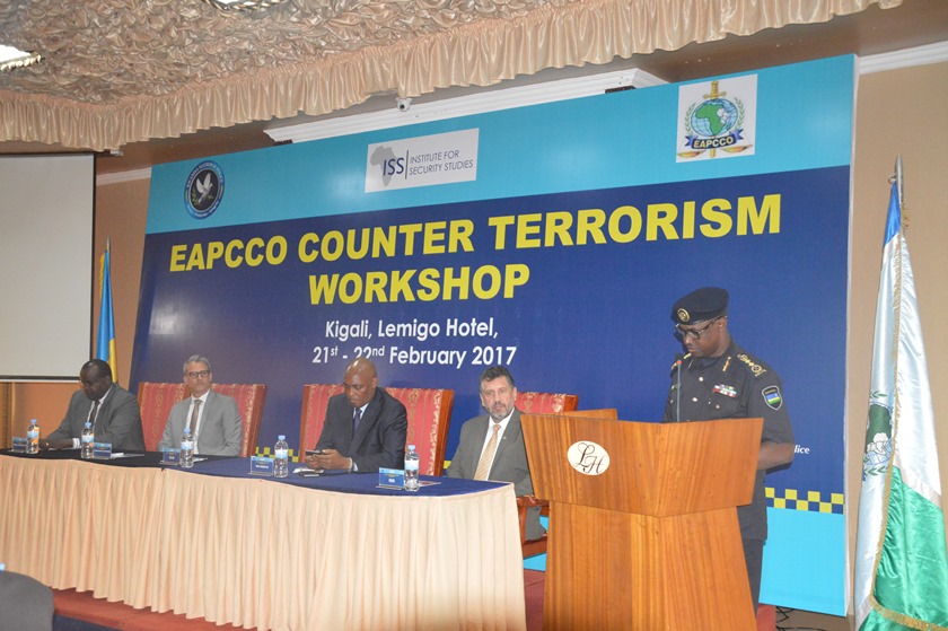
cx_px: 474
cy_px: 316
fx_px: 1026
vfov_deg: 34.2
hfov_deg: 49.6
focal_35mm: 39
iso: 3200
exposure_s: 1/60
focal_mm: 26
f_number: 3.8
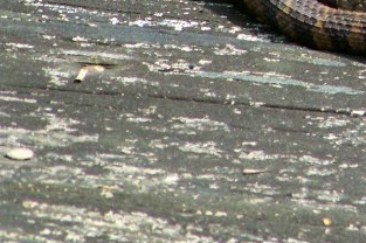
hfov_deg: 1.2
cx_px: 481
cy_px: -178
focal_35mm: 1724
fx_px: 17509
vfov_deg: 0.8
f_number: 4.8
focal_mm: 70.2
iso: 66
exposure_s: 1/100
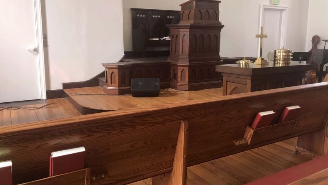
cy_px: 84
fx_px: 270
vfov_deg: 37.8
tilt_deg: -9.3
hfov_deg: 62.6
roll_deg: +0.6
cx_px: 162
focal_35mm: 31
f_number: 1.8
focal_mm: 3.99
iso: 40
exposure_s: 1/15
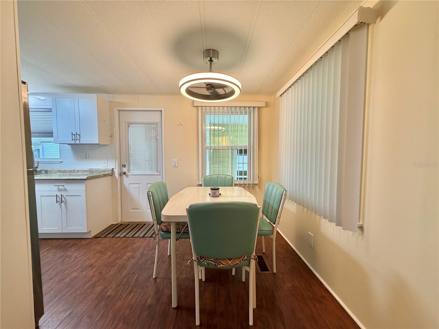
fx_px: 178
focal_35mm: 14
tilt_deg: -3.0
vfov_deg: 85.7
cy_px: 164
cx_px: 220
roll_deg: -0.1
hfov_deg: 102.1
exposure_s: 1/120
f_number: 2.2
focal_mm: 2.22
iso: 320
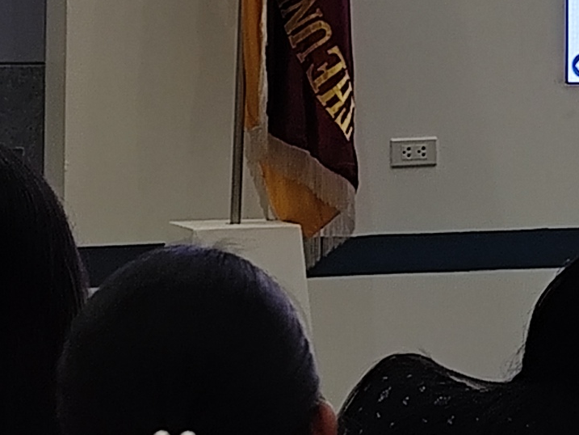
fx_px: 3045
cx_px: 729
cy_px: -207
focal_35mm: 182
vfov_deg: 8.0
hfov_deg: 10.6
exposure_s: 1/120
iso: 400
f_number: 1.65
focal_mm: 6.19
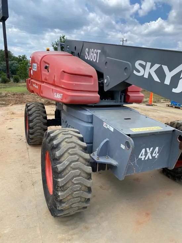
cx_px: 91
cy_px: 122
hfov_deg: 53.1
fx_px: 182
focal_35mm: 26
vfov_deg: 67.3
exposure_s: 1/1961
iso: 32
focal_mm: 4.25
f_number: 1.8
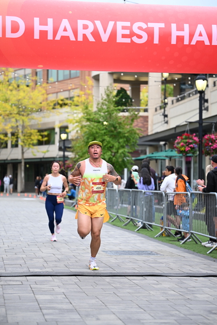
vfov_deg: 23.6
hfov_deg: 15.9
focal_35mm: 86
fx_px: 777
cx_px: 108
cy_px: 162
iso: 640
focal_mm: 86
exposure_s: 1/2000
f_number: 2.8
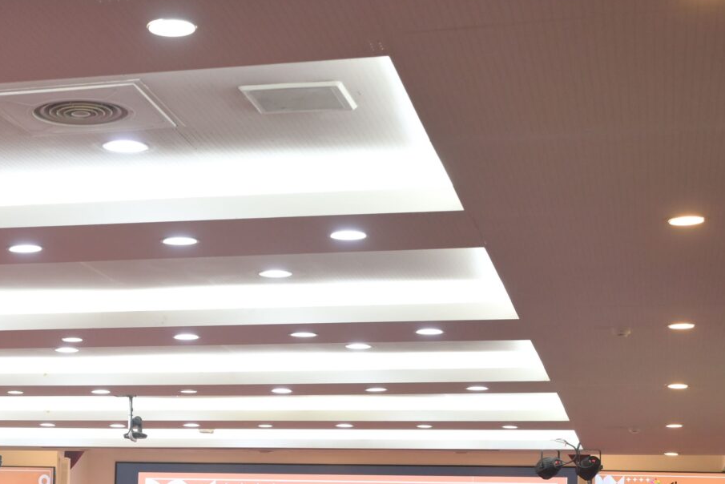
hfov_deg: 23.6
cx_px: -21
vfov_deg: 16.3
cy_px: 510
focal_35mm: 82
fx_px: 1652
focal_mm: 29
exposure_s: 1/125
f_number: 4
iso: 1000
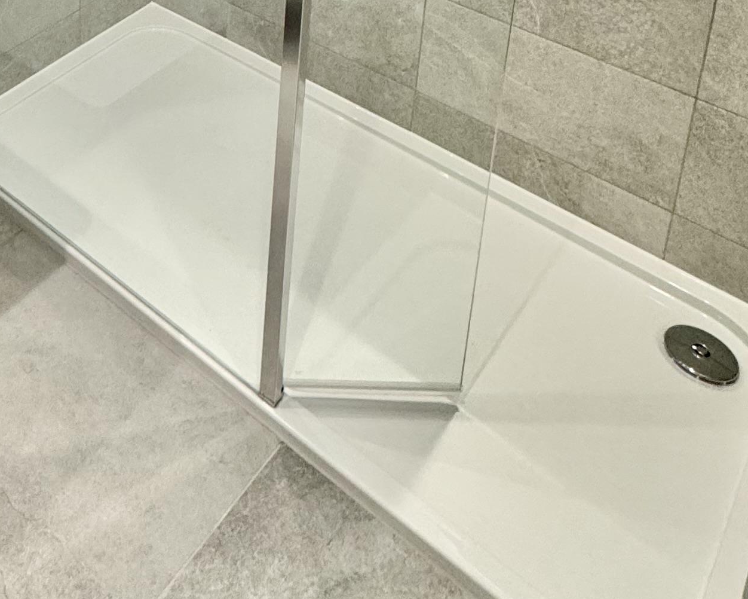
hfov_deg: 38.1
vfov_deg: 25.7
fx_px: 974
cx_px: 26
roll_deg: +0.6
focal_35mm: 44
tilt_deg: -14.9
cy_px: -292
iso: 200
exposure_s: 1/100
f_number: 2.2
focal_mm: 2.22
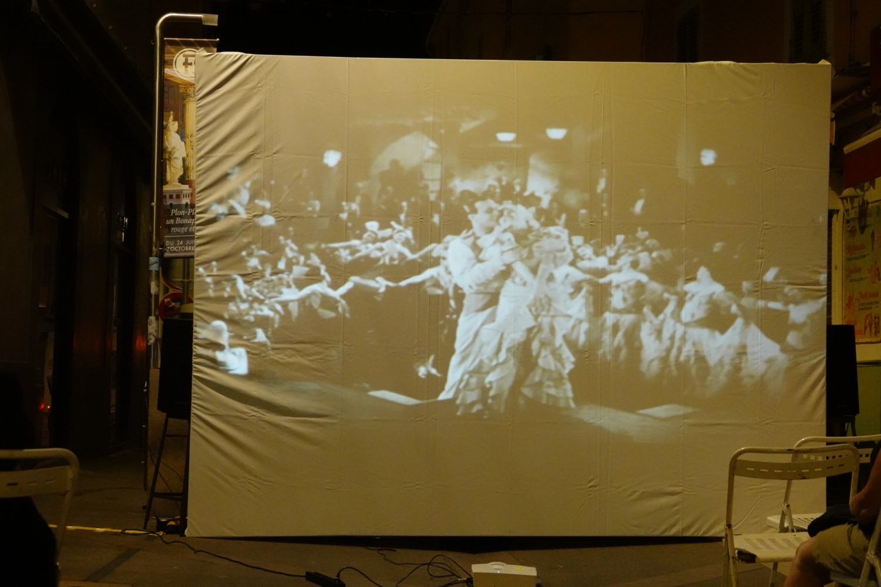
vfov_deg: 22.3
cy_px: 294
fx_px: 1493
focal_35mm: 61
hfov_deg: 32.9
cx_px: 440
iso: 3200
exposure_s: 1/60
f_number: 4
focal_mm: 22.46
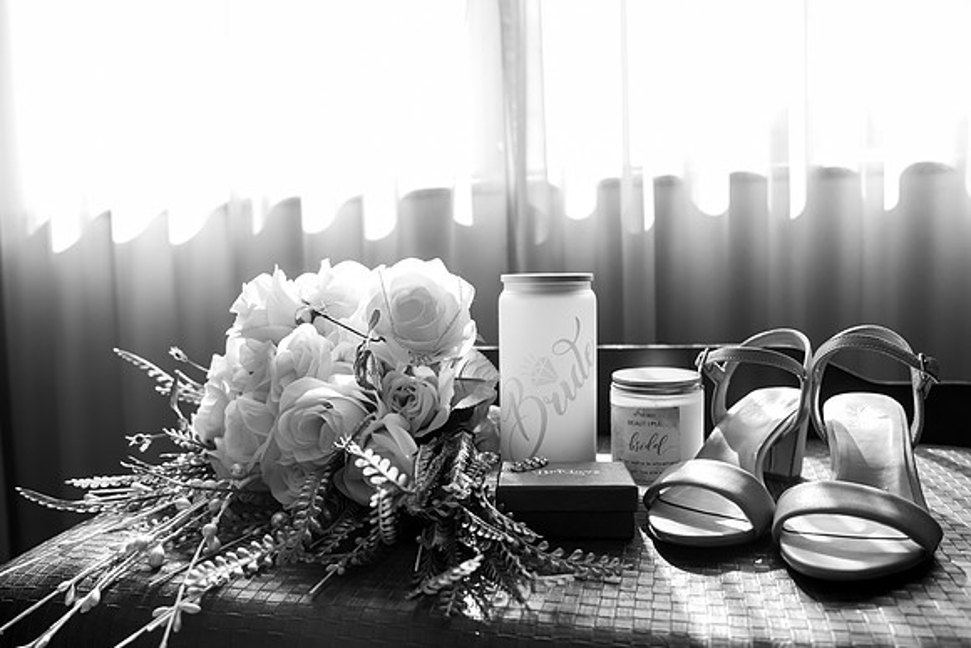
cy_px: 324
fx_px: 809
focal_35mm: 30
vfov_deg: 43.6
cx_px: 486
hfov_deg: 61.9
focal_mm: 30
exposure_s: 1/320
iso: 2000
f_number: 4.5
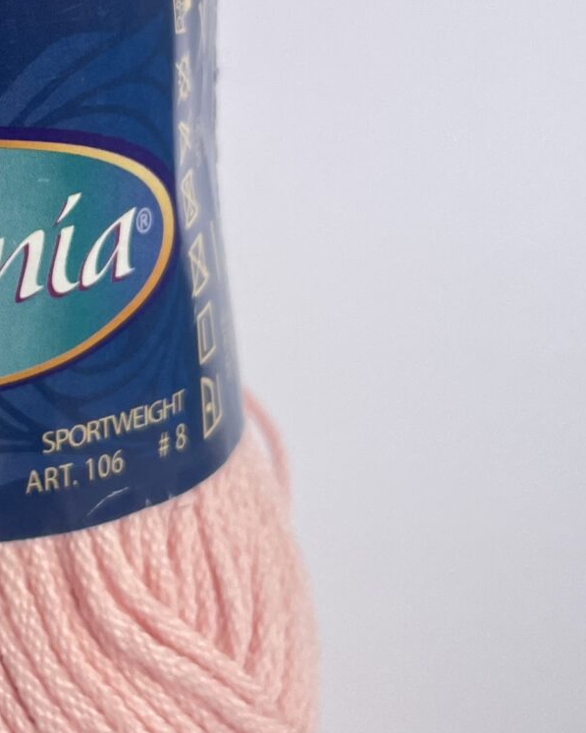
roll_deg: -0.3
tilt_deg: -13.9
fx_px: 1887
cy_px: 71
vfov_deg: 21.5
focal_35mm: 87
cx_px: -106
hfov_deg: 16.9
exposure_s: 1/121
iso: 125
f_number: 1.6
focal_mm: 4.2
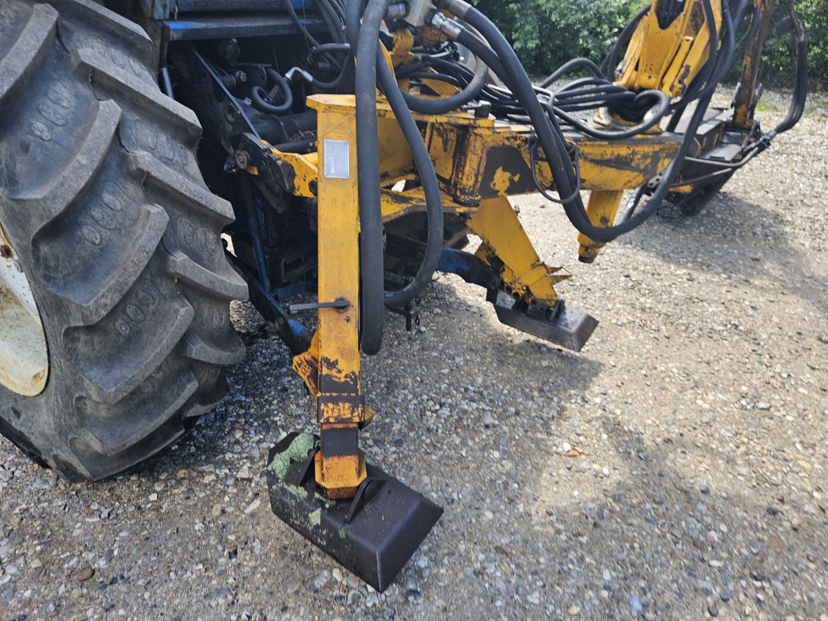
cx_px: 414
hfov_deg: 73.9
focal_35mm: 23
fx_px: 550
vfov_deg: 58.9
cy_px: 310
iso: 25
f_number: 1.8
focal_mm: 5.4
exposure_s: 1/192
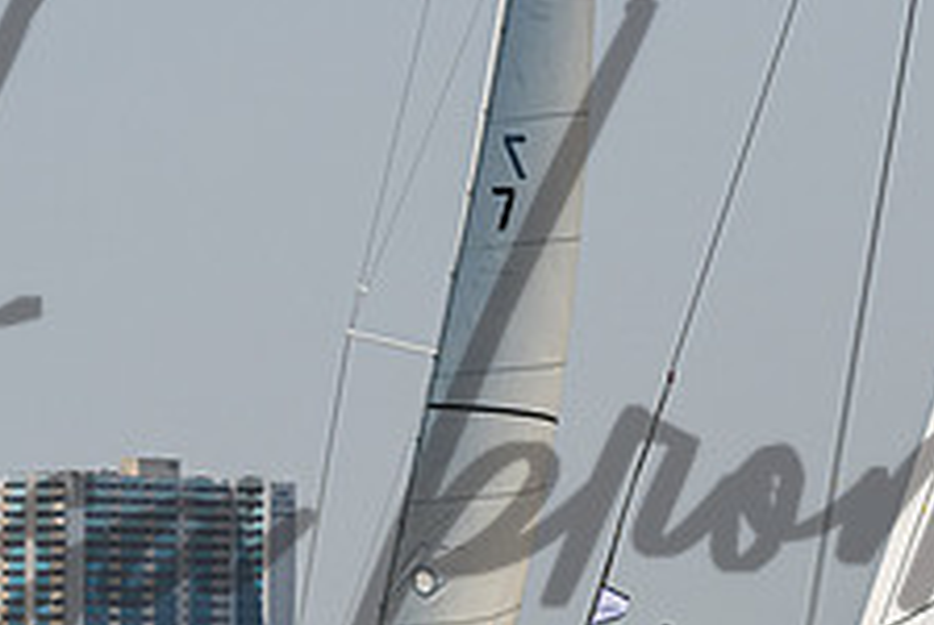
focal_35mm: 576
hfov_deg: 3.6
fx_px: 14963
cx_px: 978
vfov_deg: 2.4
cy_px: 677
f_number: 8
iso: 400
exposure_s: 1/2000
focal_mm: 170
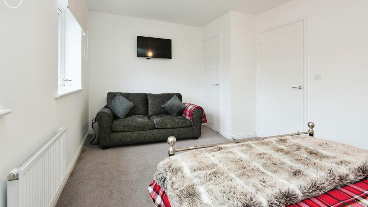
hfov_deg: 91.8
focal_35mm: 18
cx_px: 185
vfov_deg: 60.0
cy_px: 87
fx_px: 178
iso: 400
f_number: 9
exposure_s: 1/10
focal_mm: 11.5
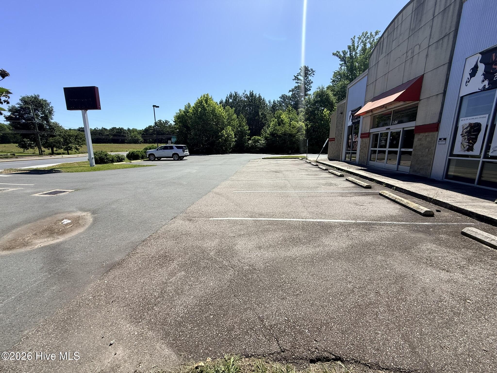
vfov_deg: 85.7
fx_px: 201
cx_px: 248
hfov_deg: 102.1
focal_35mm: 14
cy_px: 186
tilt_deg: -11.2
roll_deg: +0.0
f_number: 2.2
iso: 50
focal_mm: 2.22
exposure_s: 1/2165
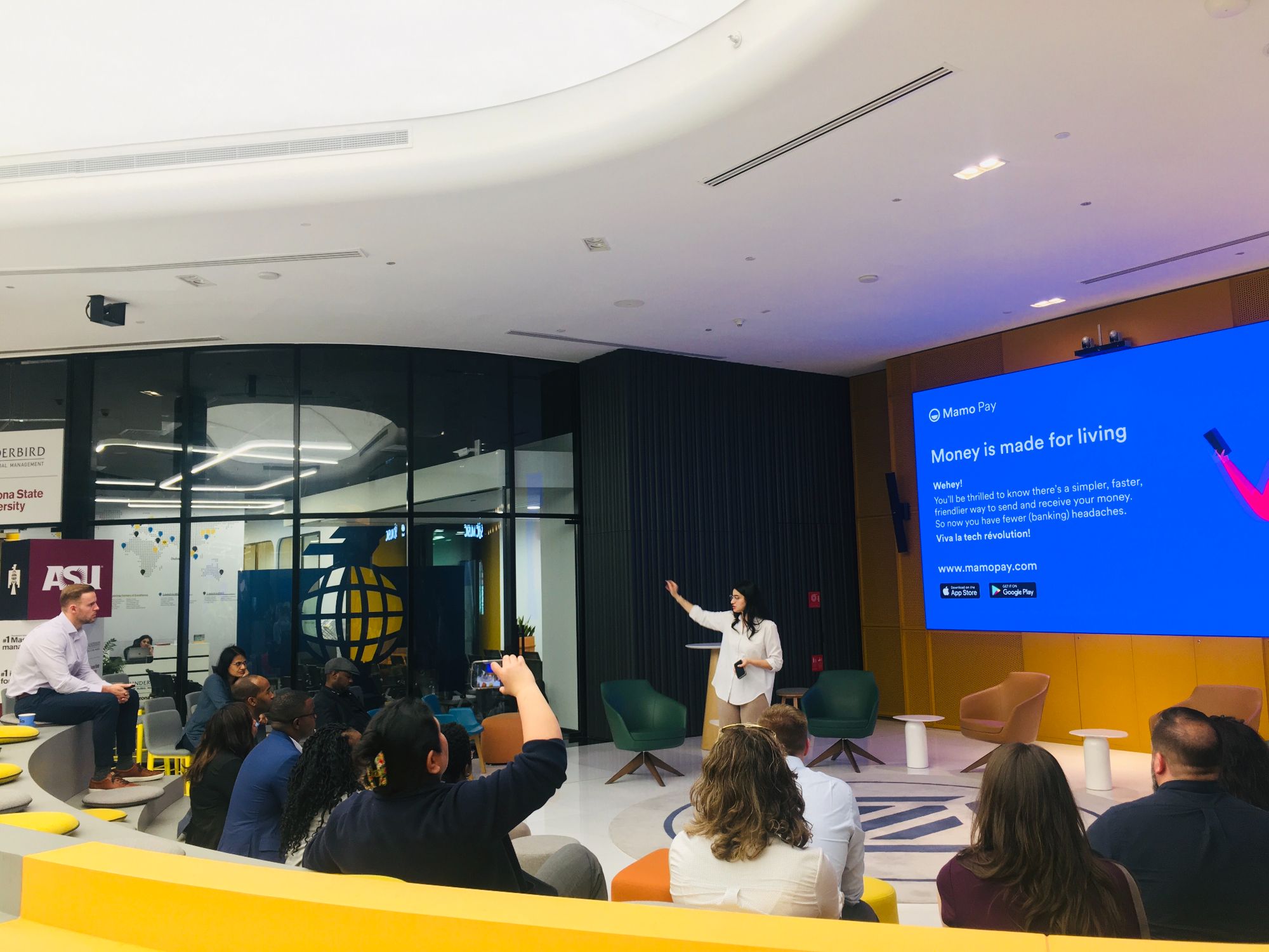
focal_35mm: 29
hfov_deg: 61.7
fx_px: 1063
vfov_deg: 48.2
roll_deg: +1.3
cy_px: 476
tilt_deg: +7.1
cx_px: 634
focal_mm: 4.15
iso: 32
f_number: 2.2
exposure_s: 1/33
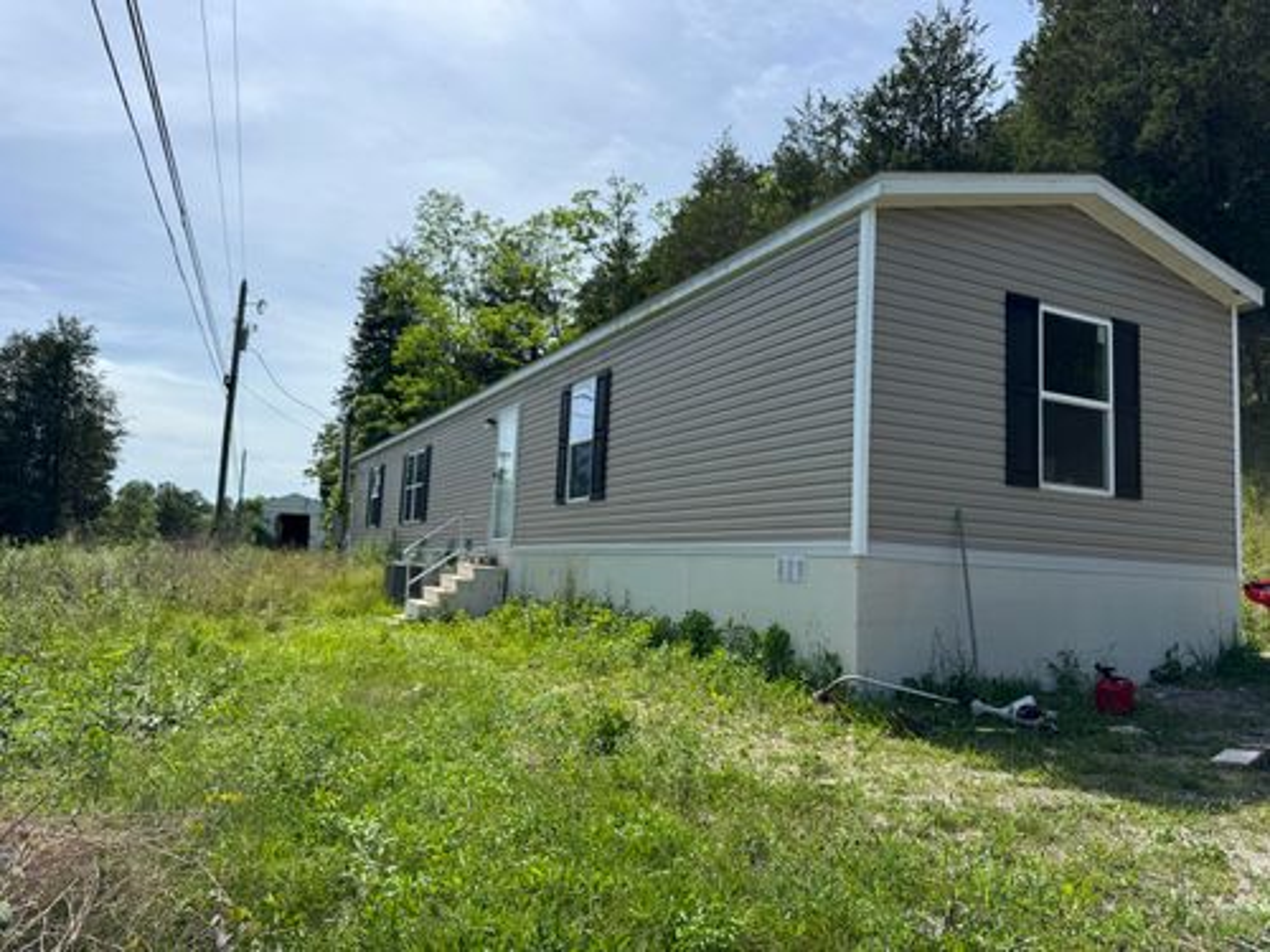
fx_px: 881
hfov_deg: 71.6
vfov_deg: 56.8
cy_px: 476
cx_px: 635
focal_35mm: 24
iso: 80
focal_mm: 6.76
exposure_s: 1/5348
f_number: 1.78
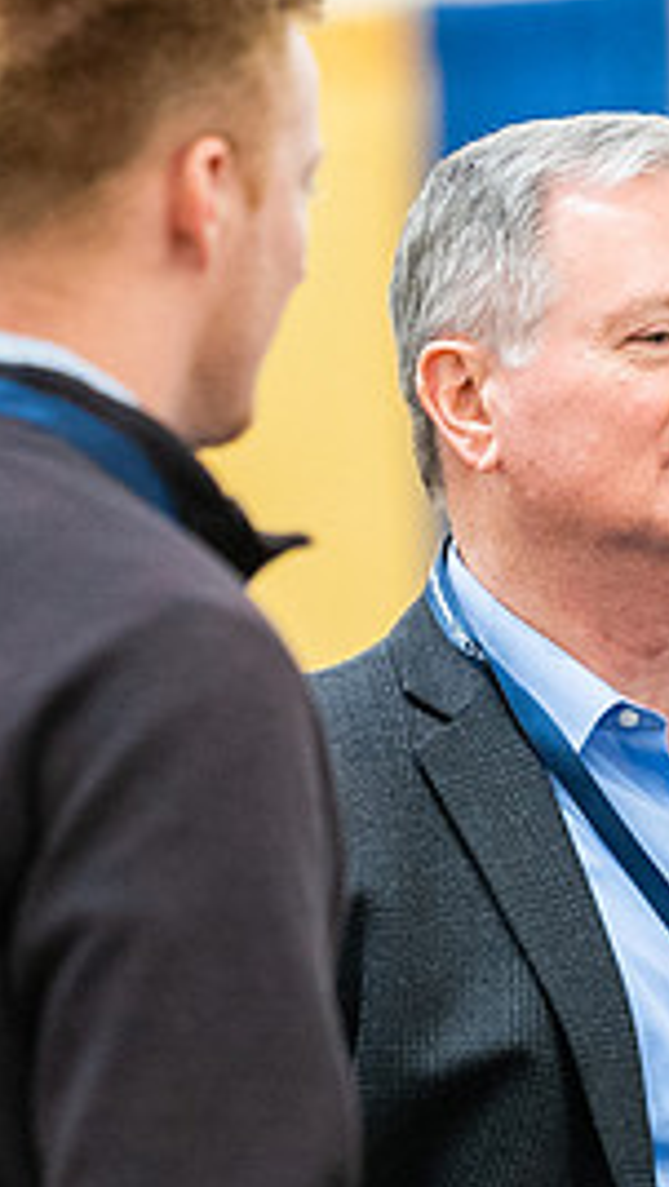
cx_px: 665
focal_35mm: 469
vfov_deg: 4.6
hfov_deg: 2.6
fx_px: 14772
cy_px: 715
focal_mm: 200
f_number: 2.8
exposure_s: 1/160
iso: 3200
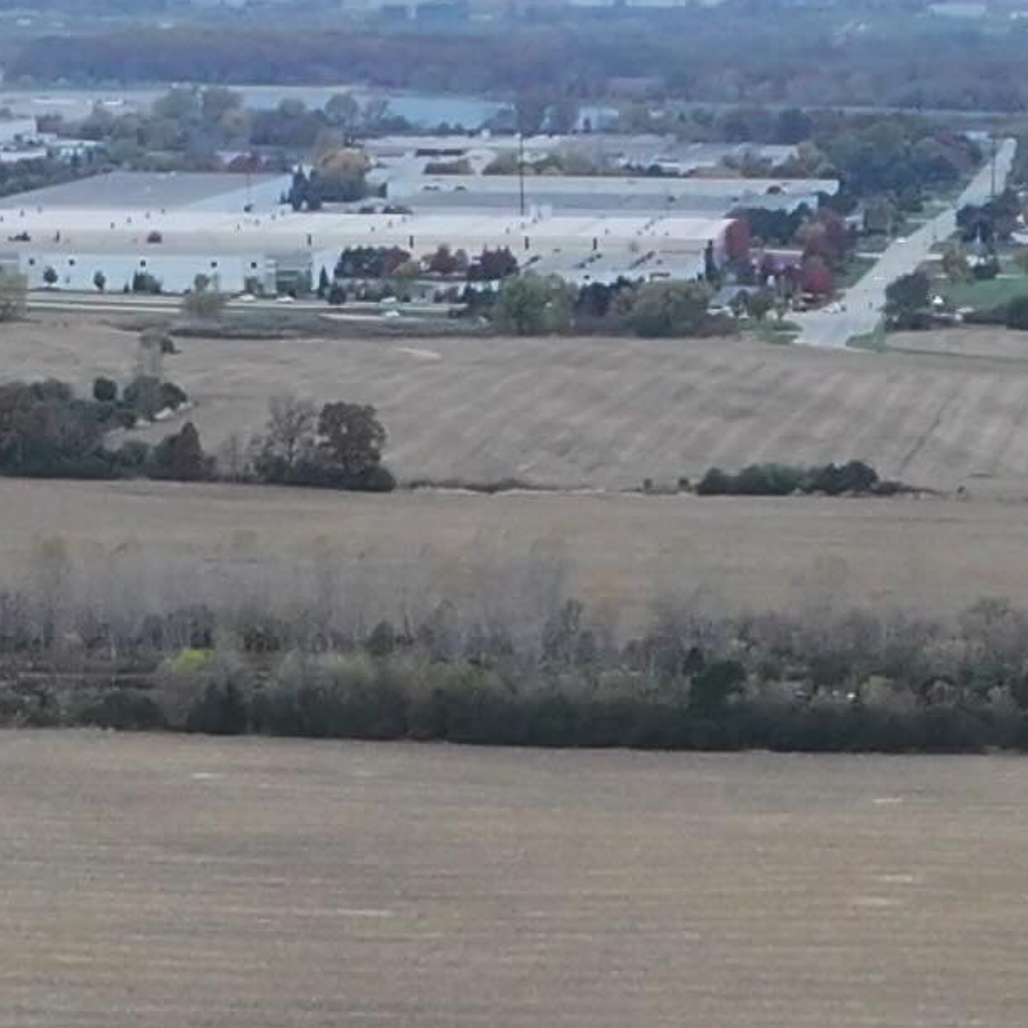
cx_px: 779
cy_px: 2753
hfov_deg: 9.6
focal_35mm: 182
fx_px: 6115
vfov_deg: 8.5
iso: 180
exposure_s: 1/640
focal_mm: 12.29
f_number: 2.8
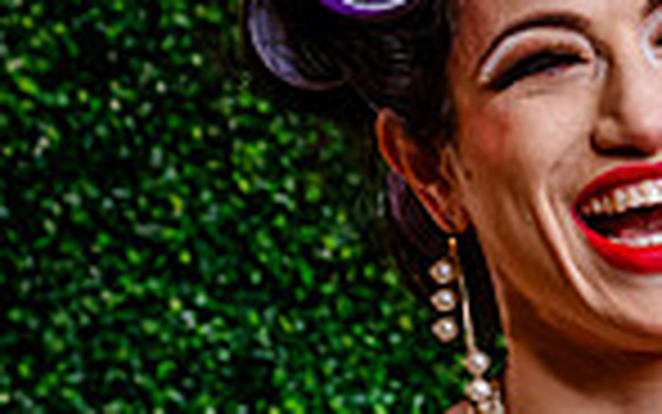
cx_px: 667
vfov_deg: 3.9
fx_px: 6028
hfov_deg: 6.3
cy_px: 312
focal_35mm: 334
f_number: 6.3
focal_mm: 75
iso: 2000
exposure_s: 1/160
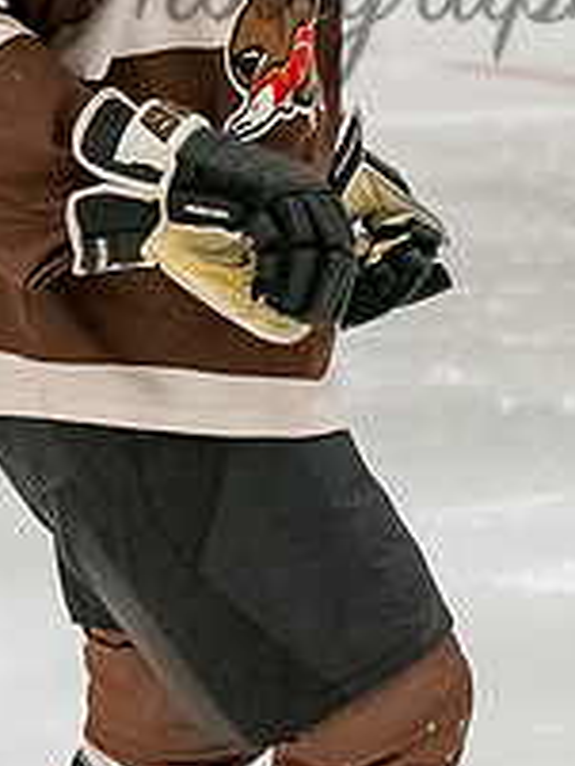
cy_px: -100
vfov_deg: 2.9
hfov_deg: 2.2
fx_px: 15133
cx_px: 126
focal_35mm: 684
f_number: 3.5
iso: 2500
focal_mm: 116
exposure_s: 1/800
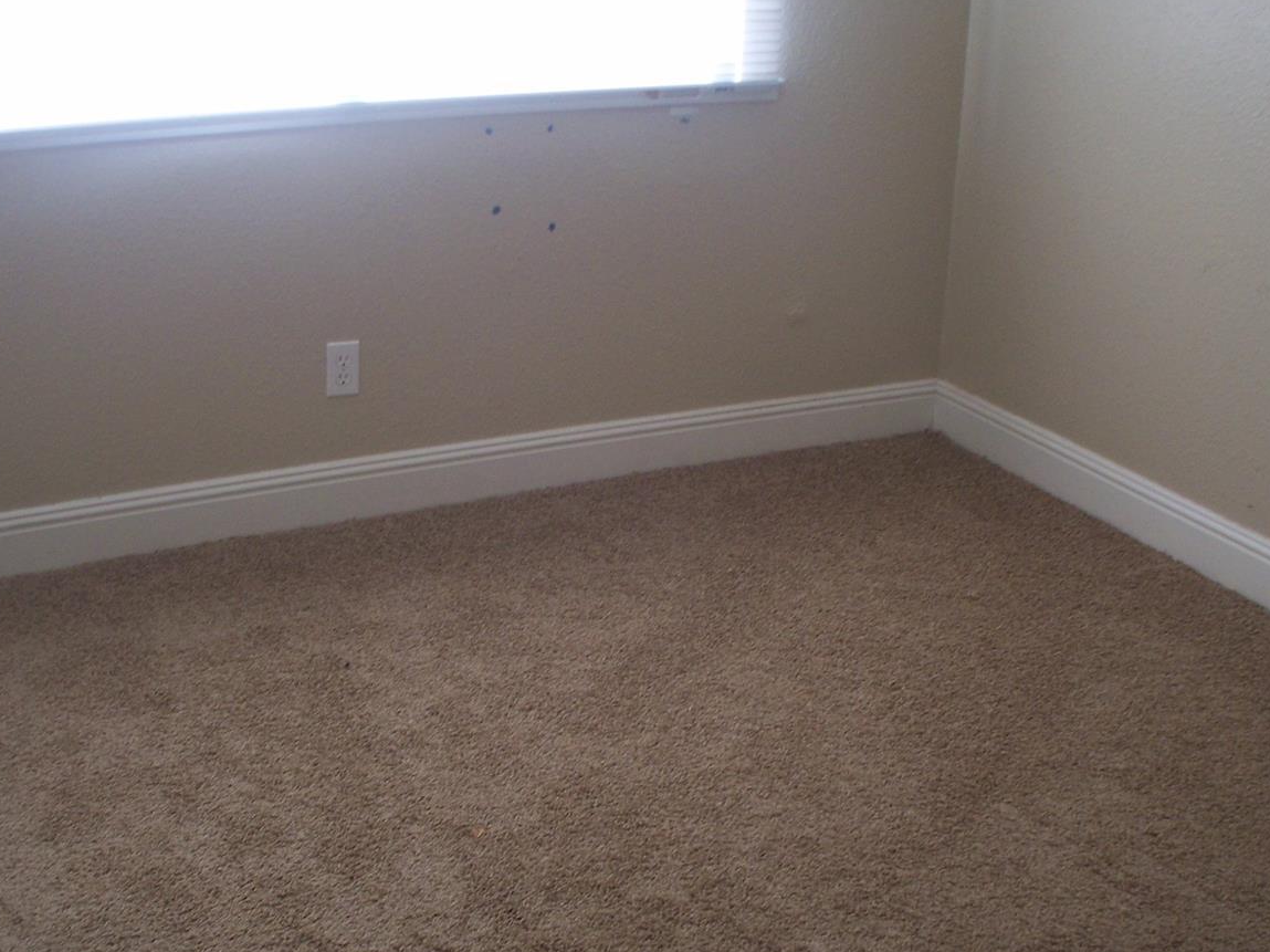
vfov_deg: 30.8
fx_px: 1724
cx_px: 634
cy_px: 557
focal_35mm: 47
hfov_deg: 40.4
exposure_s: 1/60
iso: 160
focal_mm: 7.54
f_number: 2.8
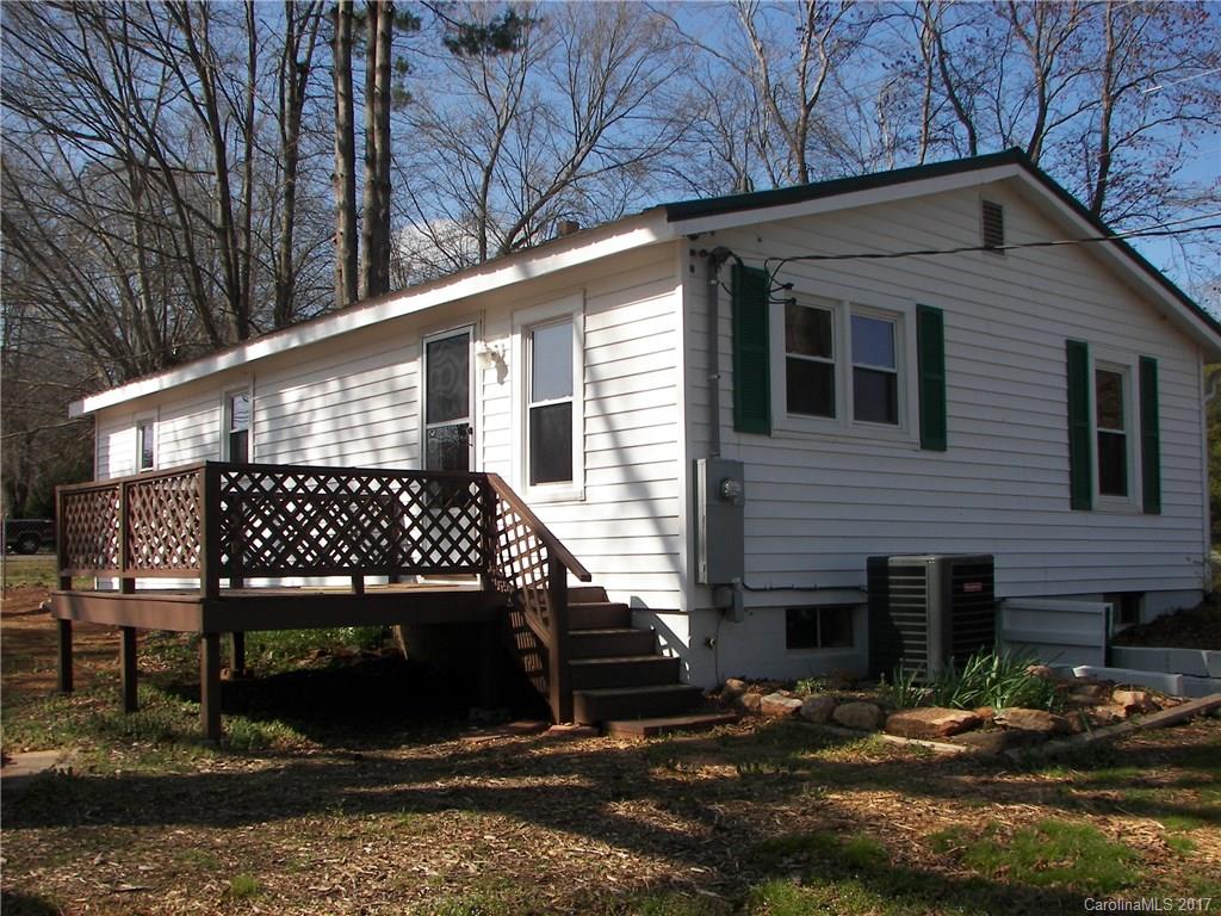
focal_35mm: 36
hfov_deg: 51.4
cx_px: 610
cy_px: 458
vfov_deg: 39.7
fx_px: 1270
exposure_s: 1/500
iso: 50
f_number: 4
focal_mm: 6
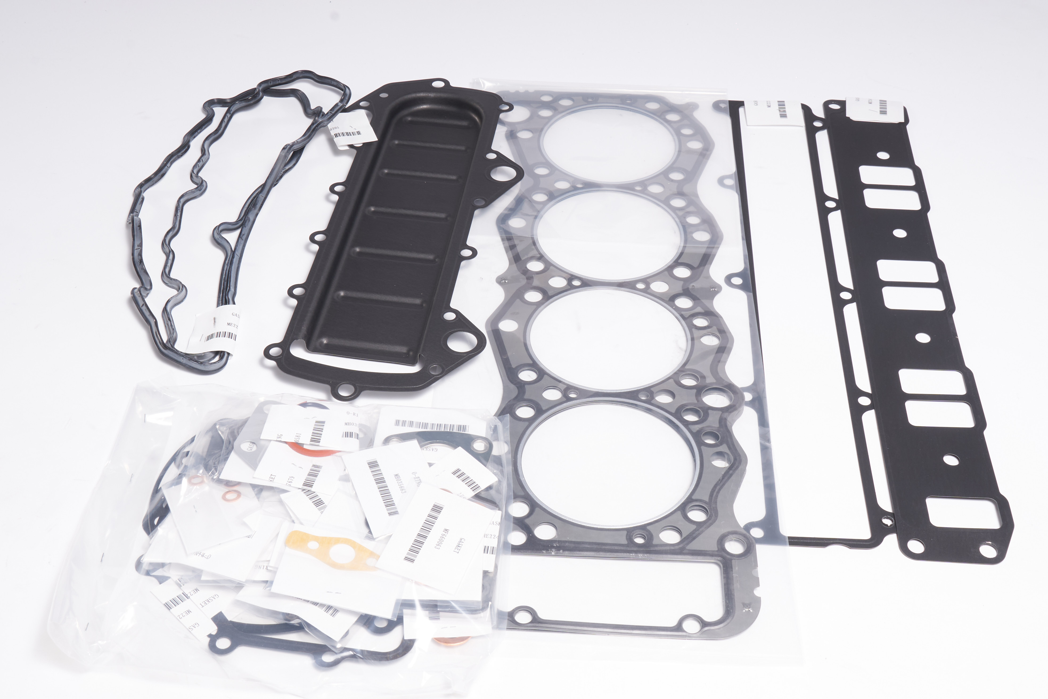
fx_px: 1252
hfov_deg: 45.4
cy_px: 350
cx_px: 524
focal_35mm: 43
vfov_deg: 31.2
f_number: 14
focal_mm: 29
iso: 200
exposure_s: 1/125
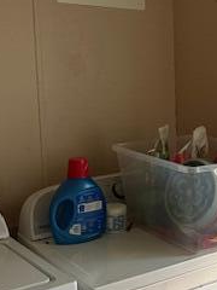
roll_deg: -0.7
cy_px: 128
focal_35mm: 64
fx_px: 535
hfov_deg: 21.3
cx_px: 262
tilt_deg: -7.9
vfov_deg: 30.2
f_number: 1.78
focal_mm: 6.76
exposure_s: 1/53
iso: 800
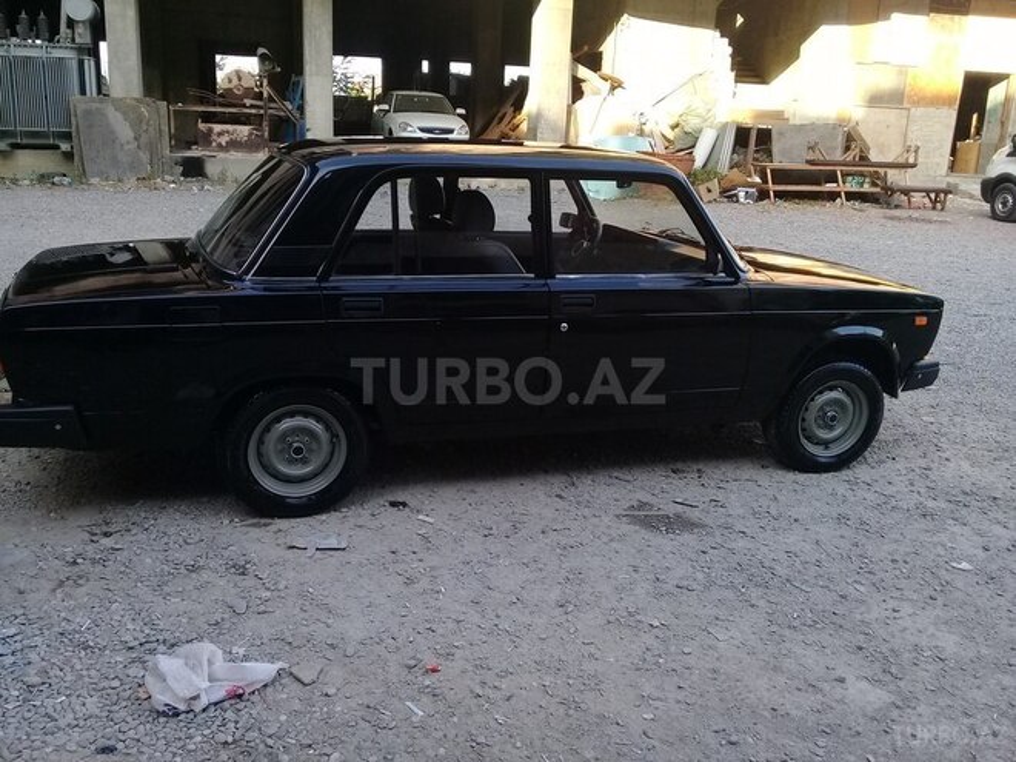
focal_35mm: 31
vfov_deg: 45.4
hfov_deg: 58.4
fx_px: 910
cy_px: 381
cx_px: 508
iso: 50
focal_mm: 3.3
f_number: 2.2
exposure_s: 1/167
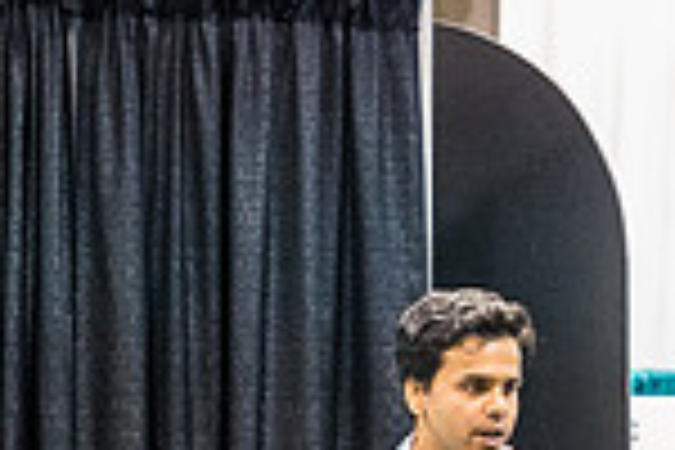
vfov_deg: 3.4
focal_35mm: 406
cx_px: 459
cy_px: 790
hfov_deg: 5.1
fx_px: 7612
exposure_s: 1/80
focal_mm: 70
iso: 3200
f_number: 3.5
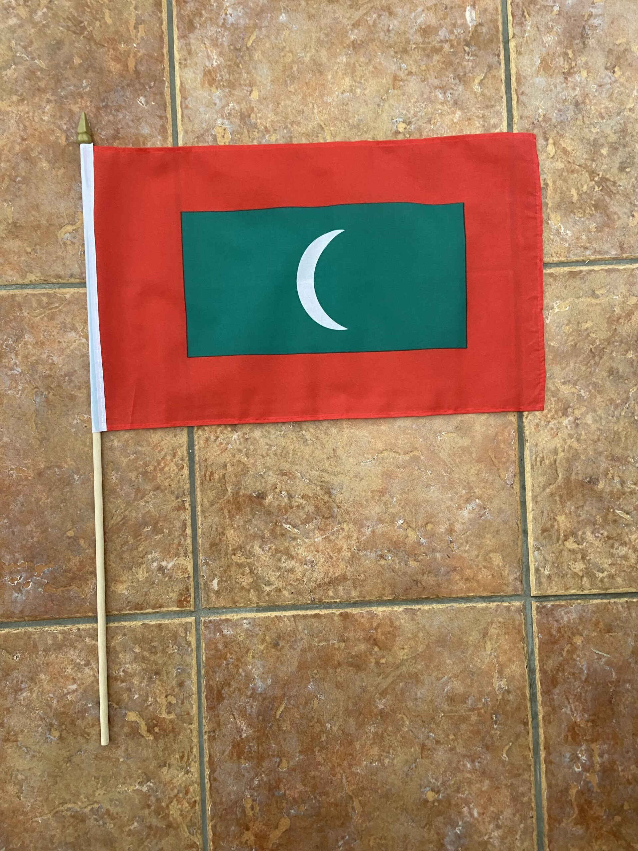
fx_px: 639
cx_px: 319
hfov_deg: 53.1
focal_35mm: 26
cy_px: 426
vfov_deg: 67.3
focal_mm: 4.25
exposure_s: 1/60
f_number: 1.8
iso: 200
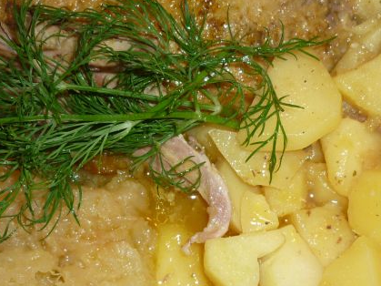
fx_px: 693
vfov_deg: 23.3
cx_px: 206
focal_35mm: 63
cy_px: 152
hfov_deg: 30.7
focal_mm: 5.5
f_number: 2.8
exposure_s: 1/60
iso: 100
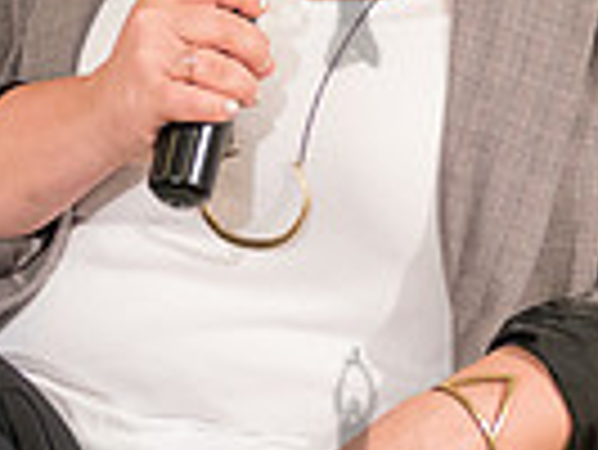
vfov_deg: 3.9
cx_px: 351
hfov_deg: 5.1
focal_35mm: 385
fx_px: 6657
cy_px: -11
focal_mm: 92
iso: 4000
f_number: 2.8
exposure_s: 1/200
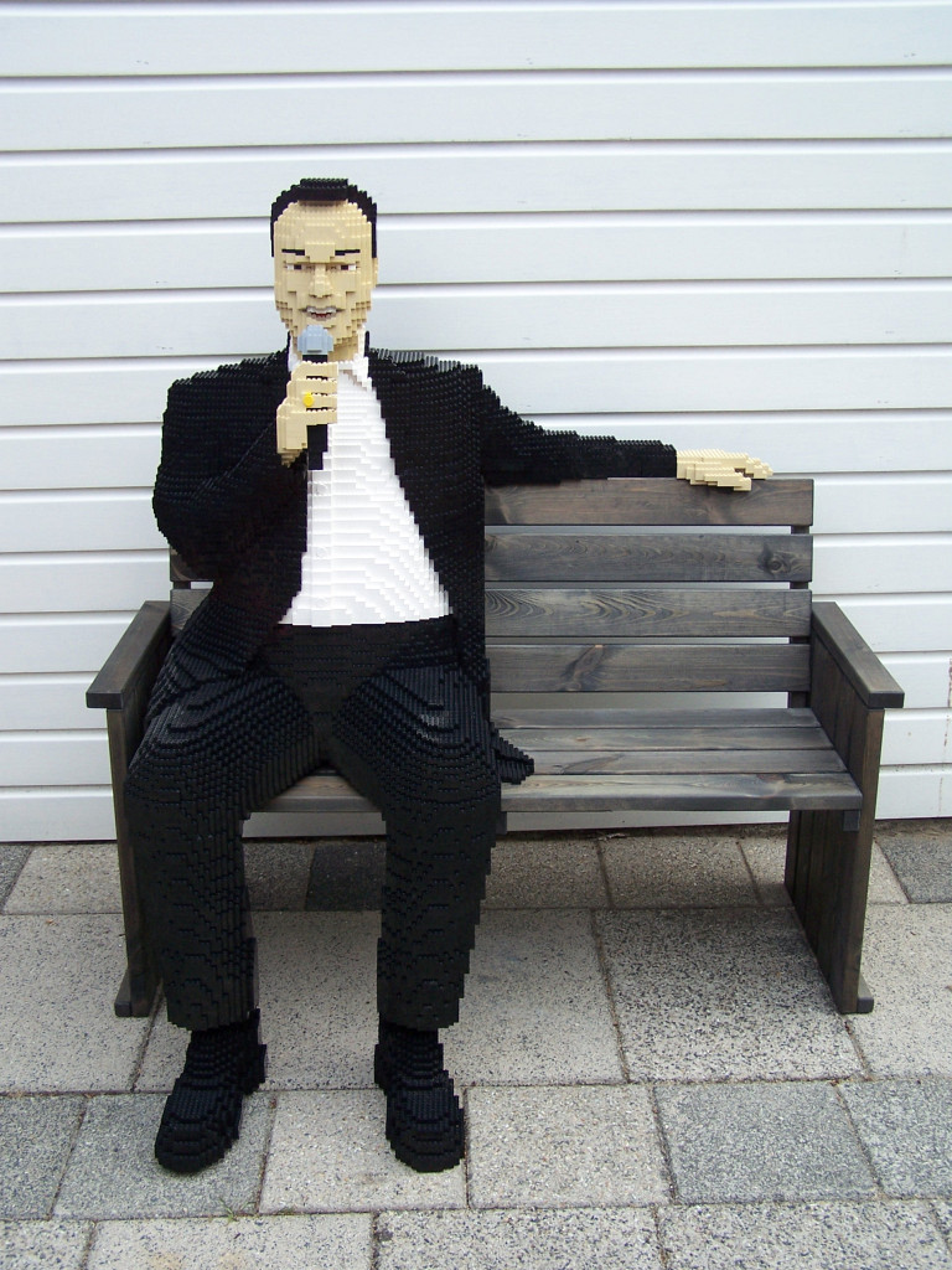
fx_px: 1467
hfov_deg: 36.0
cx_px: 476
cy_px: 635
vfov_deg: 46.8
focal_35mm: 40
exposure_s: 1/250
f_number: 2.8
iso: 80
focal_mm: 6.7
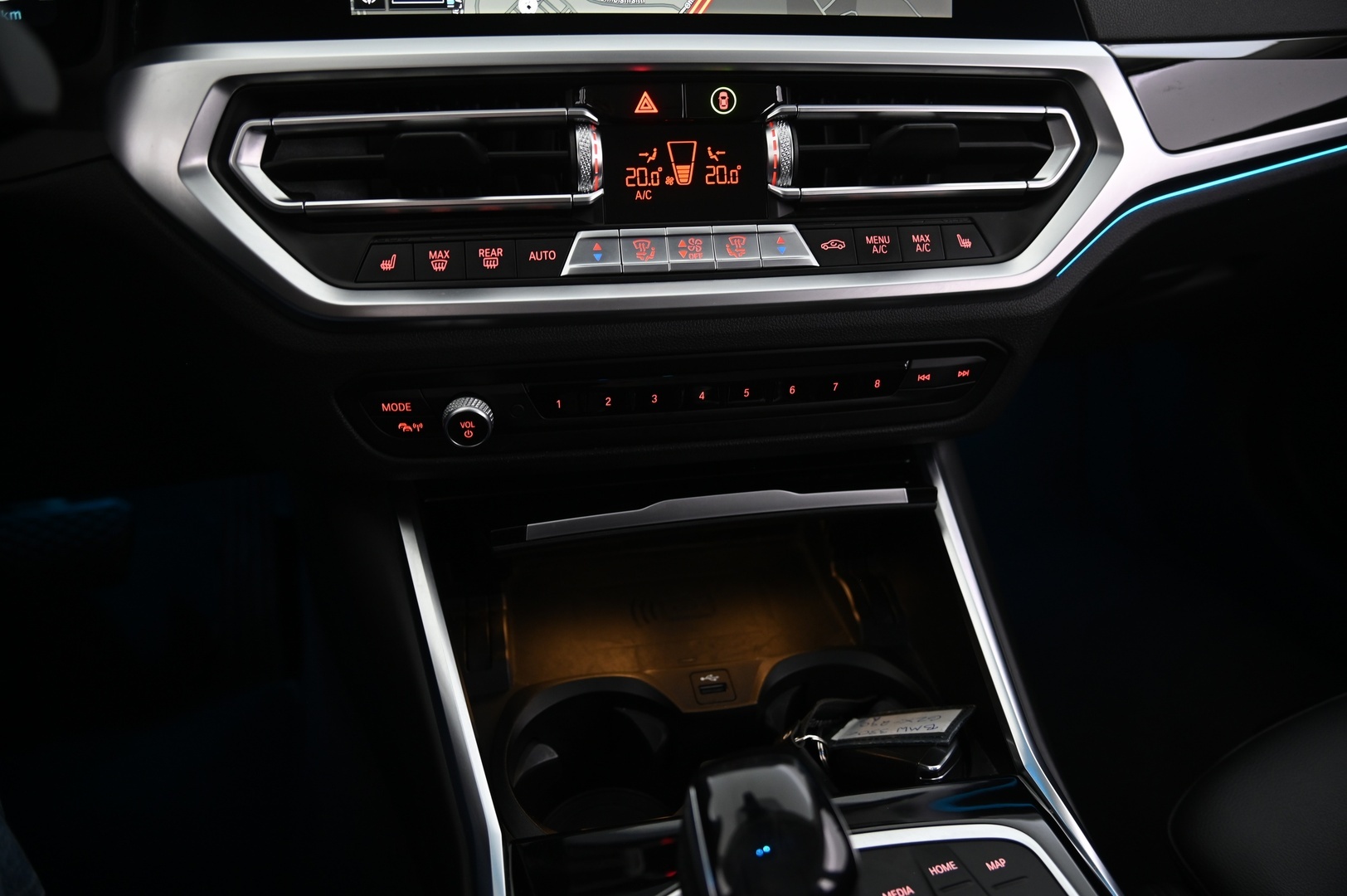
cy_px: 448
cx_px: 674
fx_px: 1009
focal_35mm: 27
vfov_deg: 47.9
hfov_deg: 67.4
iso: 1000
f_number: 4
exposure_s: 1/10
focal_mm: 27
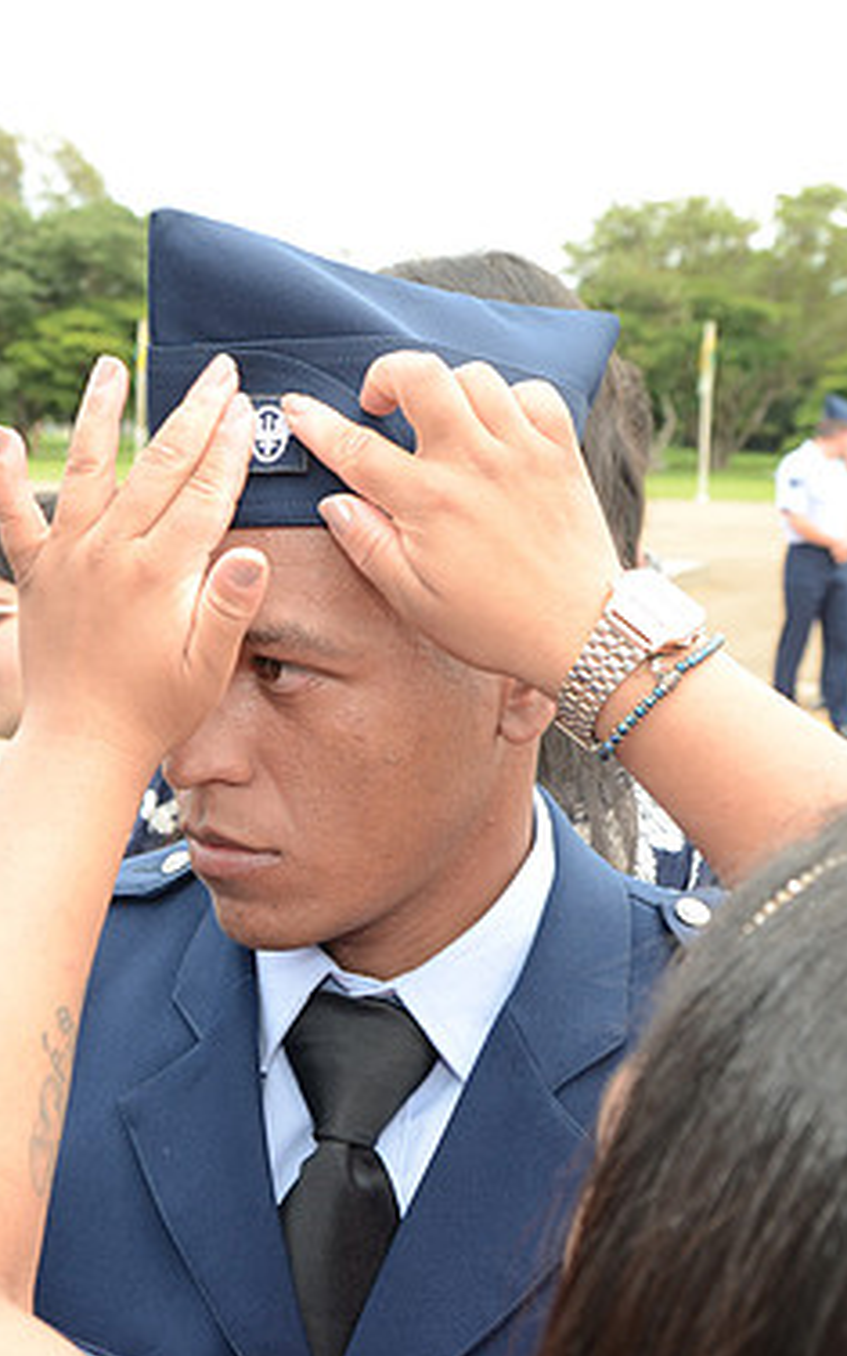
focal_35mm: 59
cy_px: 678
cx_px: 342
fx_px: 2171
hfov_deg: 22.0
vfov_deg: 34.7
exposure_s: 1/250
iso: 320
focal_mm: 25
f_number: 6.3
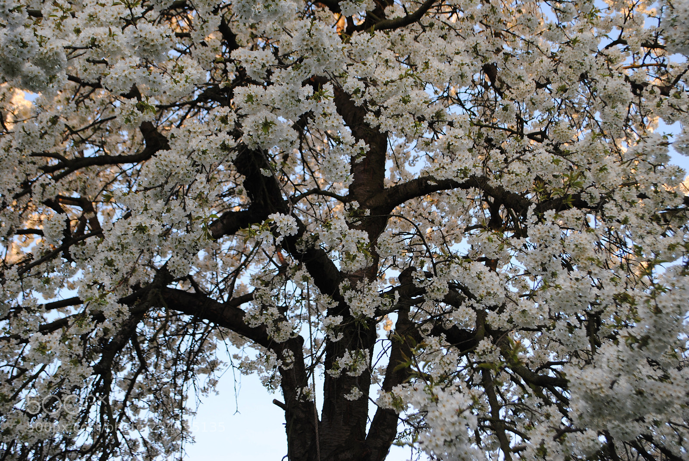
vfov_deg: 25.8
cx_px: 344
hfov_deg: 37.8
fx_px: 1006
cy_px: 230
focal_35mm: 52
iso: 200
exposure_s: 1/125
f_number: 5.6
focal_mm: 35
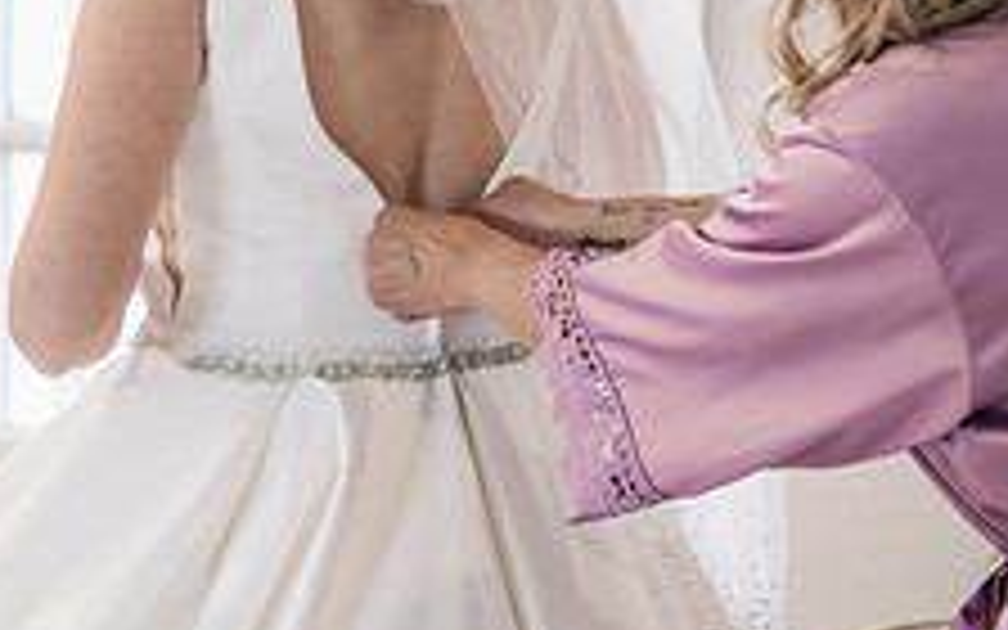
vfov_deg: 9.2
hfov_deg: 14.6
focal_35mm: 143
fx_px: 3928
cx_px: 542
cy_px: 198
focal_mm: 70
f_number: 2.8
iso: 1600
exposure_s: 1/320
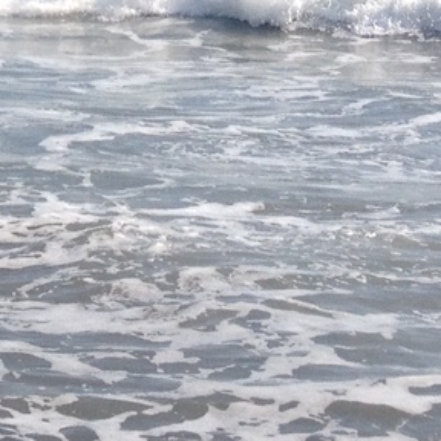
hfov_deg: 9.7
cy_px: -259
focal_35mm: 172
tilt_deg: -1.8
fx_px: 2479
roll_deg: +1.6
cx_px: -303
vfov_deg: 9.8
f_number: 2.4
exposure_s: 1/2907
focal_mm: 4.28
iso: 50
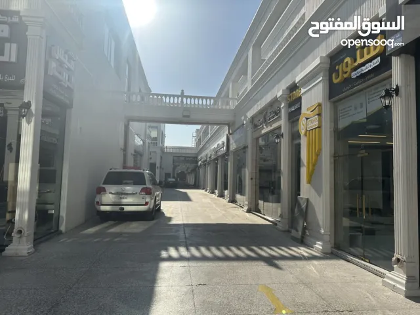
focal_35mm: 24
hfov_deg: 71.6
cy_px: 158
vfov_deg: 56.8
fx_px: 291
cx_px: 210
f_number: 1.78
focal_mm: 6.86
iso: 80
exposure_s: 1/10753
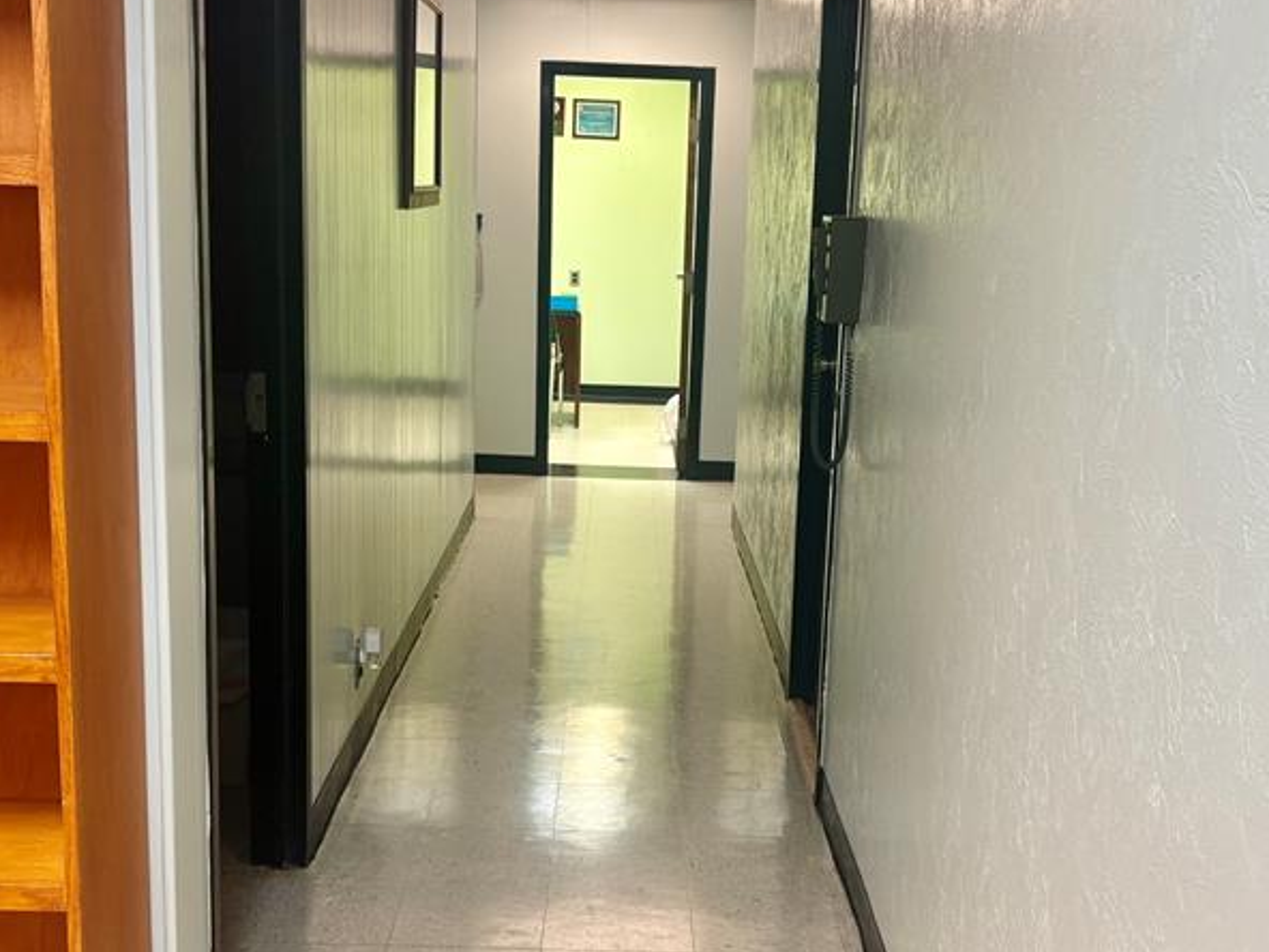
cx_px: 634
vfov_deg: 32.2
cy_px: 515
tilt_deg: -12.2
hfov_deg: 42.1
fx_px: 1650
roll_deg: -1.5
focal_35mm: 45
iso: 64
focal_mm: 5.96
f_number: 1.6
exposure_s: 1/60
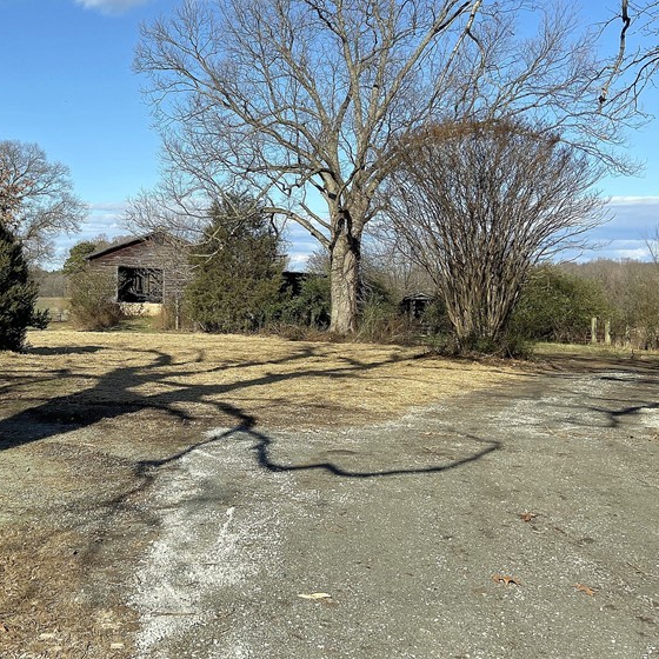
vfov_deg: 39.9
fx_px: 905
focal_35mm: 42
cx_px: 178
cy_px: 264
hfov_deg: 39.1
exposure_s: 1/2967
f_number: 1.8
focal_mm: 4.25
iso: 32
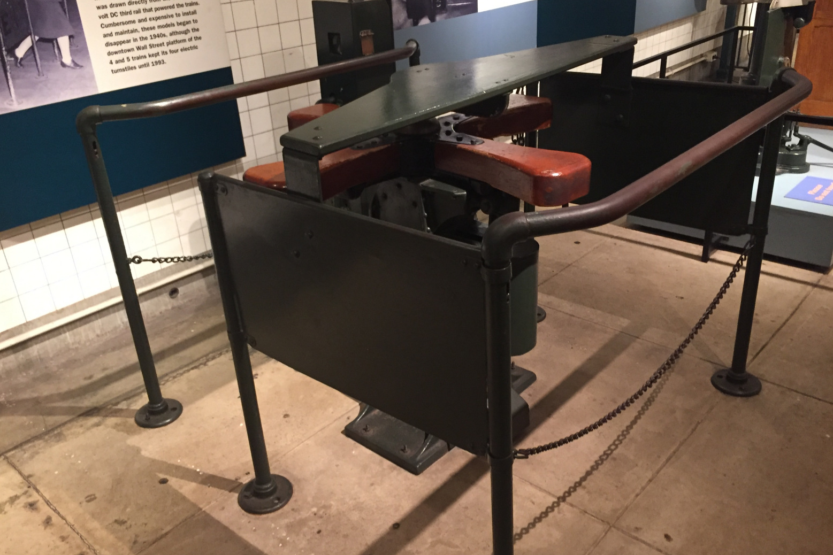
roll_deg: +3.7
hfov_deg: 60.3
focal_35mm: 31
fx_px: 717
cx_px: 407
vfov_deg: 42.3
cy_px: 270
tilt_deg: -25.9
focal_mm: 4.15
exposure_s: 1/24
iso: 250
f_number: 2.2
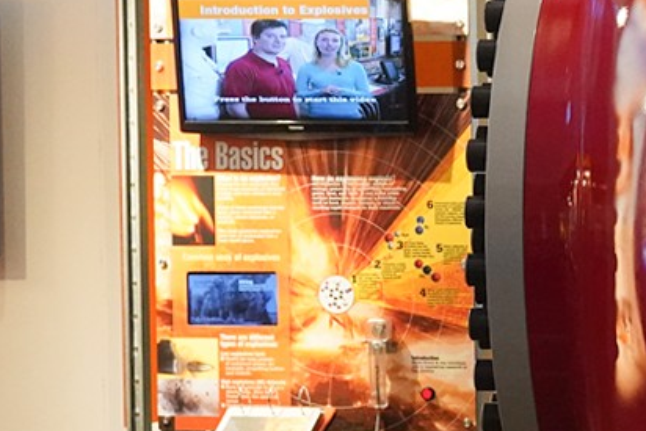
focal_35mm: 165
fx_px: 2962
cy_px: 271
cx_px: 1226
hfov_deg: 11.4
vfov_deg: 8.3
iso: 4000
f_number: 6.3
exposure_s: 1/100
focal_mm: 34
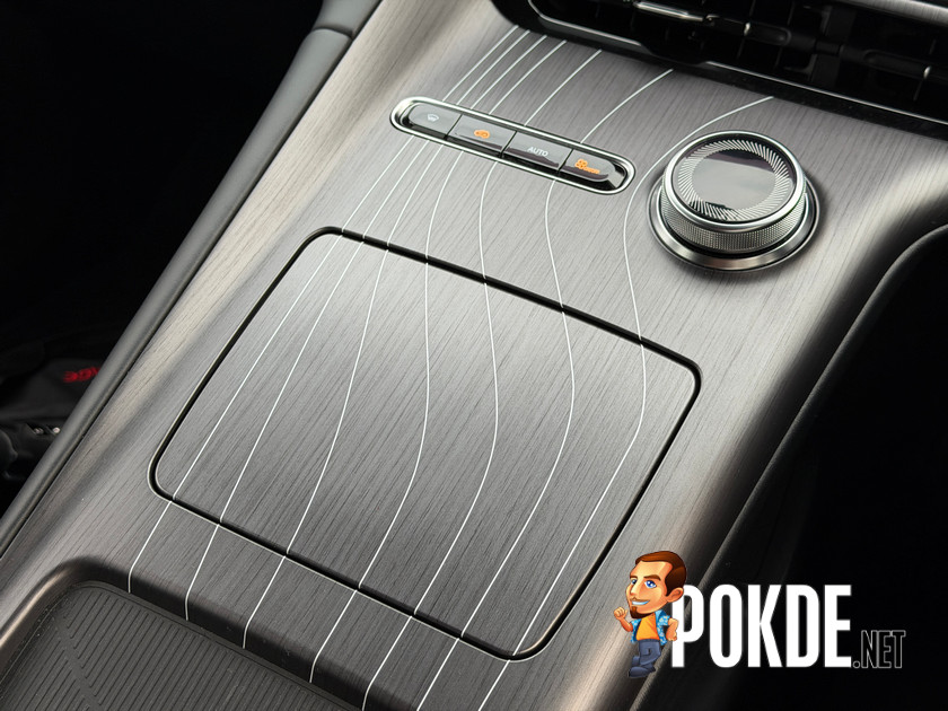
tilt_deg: -43.2
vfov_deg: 30.3
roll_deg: +3.2
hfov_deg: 39.7
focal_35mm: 48
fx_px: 1315
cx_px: 474
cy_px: 356
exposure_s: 1/86
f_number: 1.78
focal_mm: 6.76
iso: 100
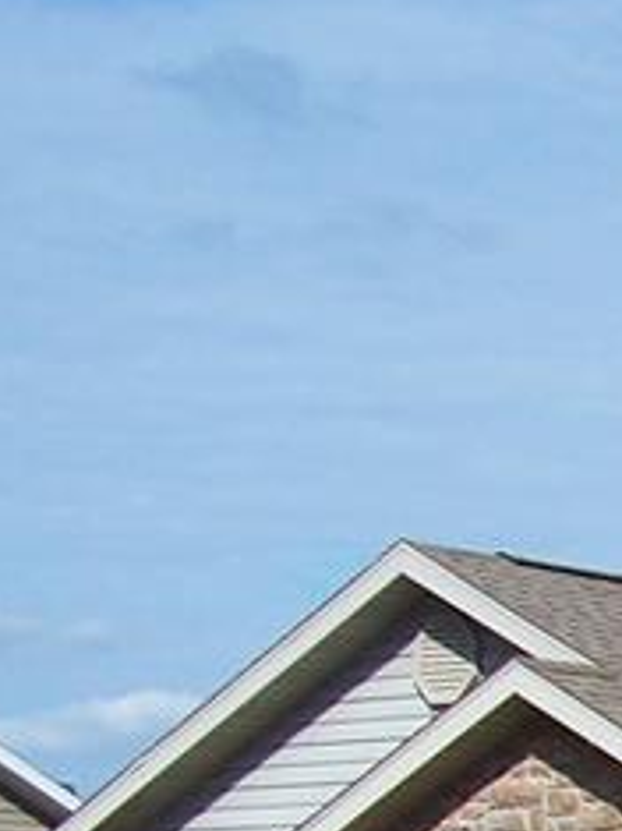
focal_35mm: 157
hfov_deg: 8.6
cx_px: 1513
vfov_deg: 12.1
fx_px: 3765
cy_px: 1156
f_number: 4
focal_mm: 5.85
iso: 64
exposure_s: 1/640
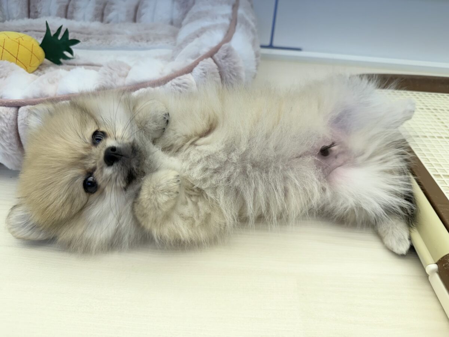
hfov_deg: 71.6
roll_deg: -1.6
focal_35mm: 24
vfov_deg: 56.8
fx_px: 311
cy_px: 168
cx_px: 224
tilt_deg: -36.4
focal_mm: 6.76
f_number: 1.78
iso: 64
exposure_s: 1/201
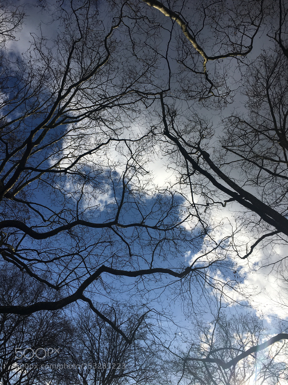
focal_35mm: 29
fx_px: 322
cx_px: 144
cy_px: 192
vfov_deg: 61.7
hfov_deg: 48.2
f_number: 2.2
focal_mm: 4.15
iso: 25
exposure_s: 1/3663
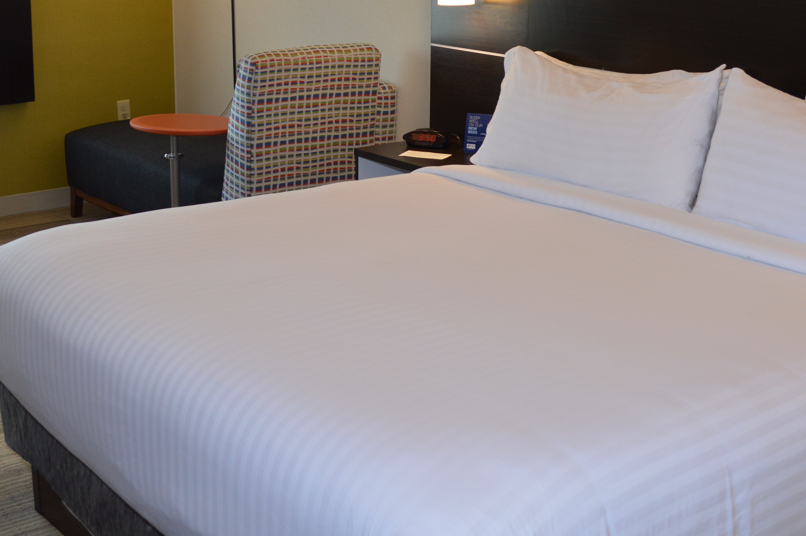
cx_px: 417
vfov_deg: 24.4
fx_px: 1230
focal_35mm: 55
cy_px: 160
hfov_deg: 36.3
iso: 400
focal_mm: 22
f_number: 4.5
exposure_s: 1/80
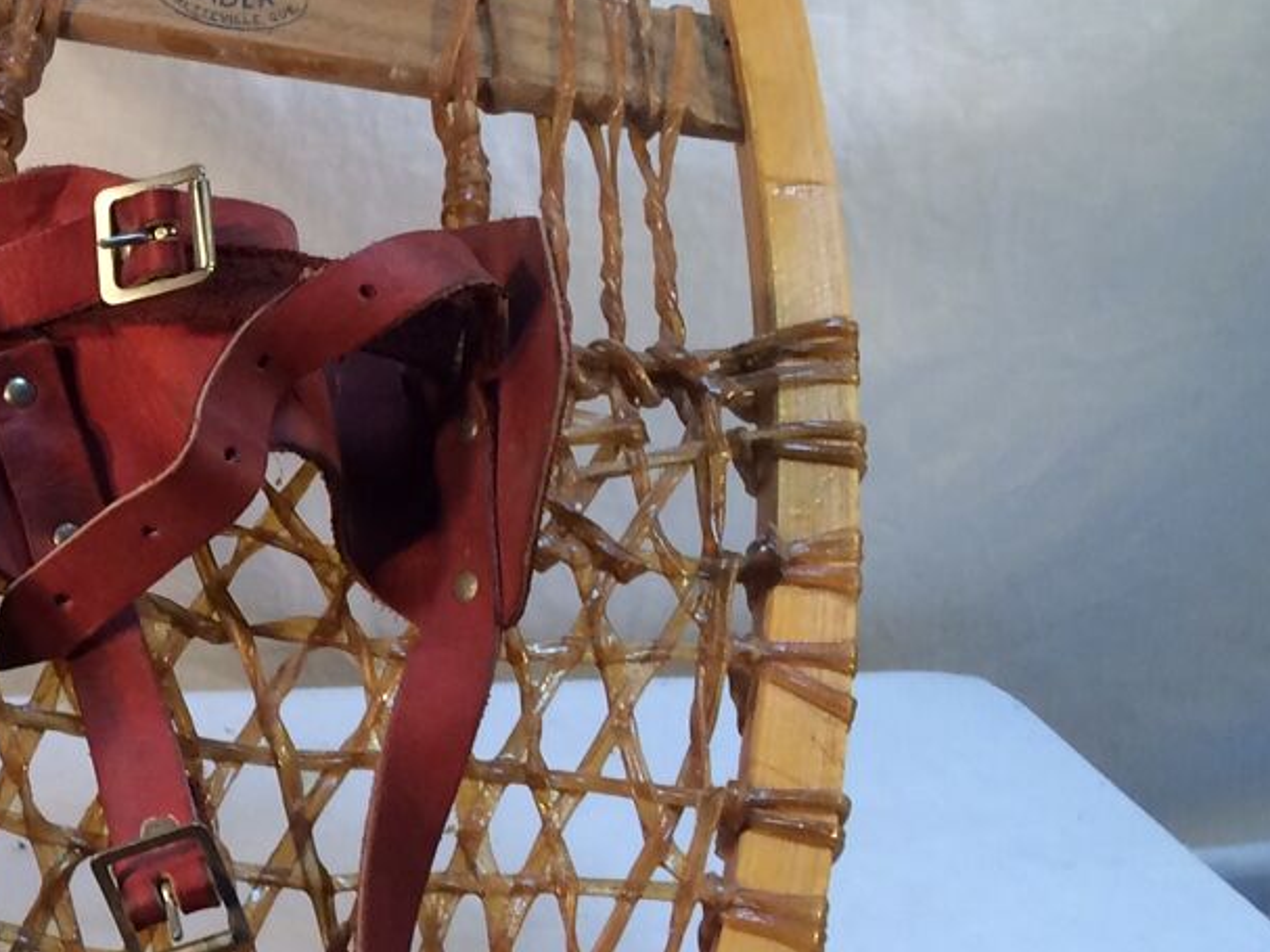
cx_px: -262
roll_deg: +0.2
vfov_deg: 18.9
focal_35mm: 78
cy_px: 494
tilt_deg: -20.6
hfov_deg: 22.9
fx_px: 2861
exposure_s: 1/33
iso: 40
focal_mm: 4.15
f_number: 2.2
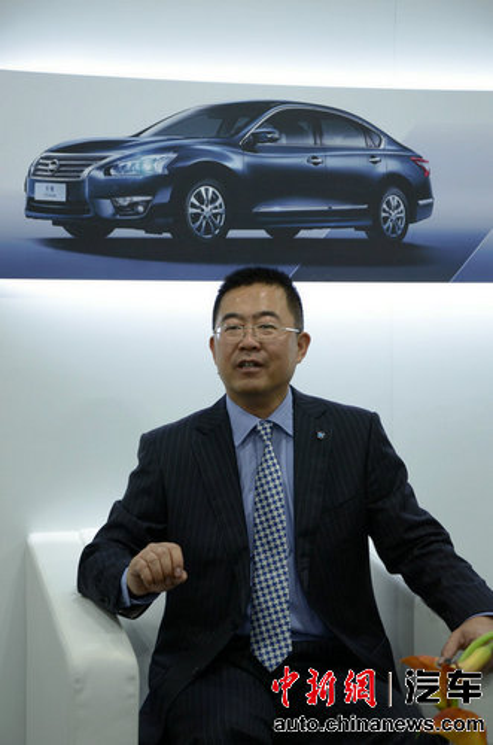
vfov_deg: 27.0
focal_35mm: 75
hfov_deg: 18.1
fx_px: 1548
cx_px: 246
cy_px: 372
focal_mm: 50
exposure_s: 1/20
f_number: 5
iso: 640
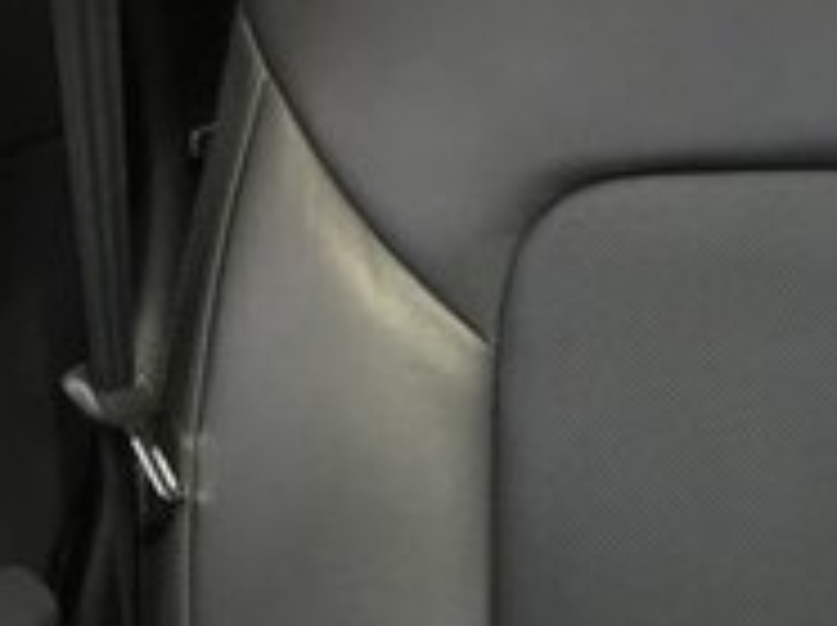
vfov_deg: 14.3
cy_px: 444
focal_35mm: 103
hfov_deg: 16.5
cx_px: 1426
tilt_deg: -26.6
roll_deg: +2.8
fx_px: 2487
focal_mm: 4.15
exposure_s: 1/100
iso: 40
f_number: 2.2
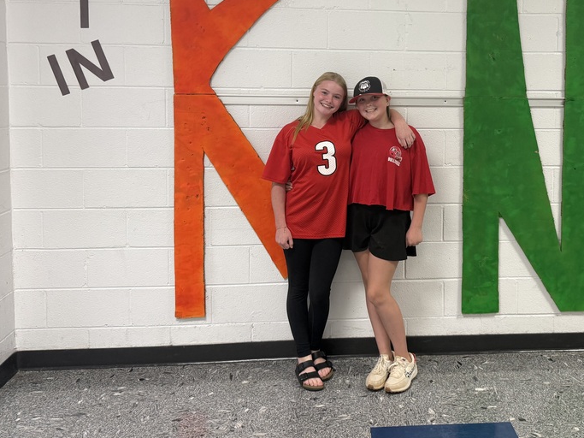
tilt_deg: -2.0
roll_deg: -0.7
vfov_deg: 38.8
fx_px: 607
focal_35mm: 36
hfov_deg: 50.4
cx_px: 392
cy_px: 122
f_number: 1.78
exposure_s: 1/86
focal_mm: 6.76
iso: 200
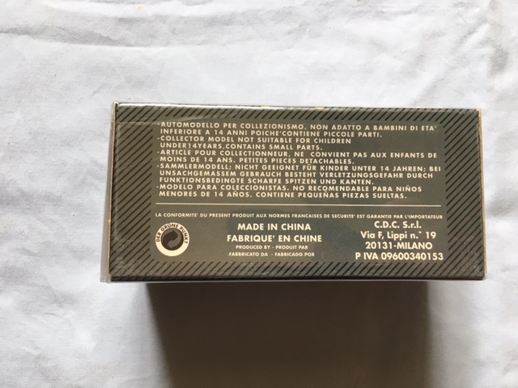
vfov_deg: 48.2
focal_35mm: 29
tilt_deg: -85.8
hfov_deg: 61.7
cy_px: 194
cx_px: 259
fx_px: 434
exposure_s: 1/33
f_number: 2.2
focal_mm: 4.15
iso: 80
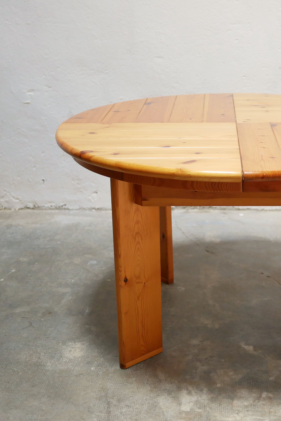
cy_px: 212
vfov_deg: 35.6
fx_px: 656
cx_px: 204
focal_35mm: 56
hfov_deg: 24.0
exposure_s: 1/60
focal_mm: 20
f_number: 1.7
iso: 640
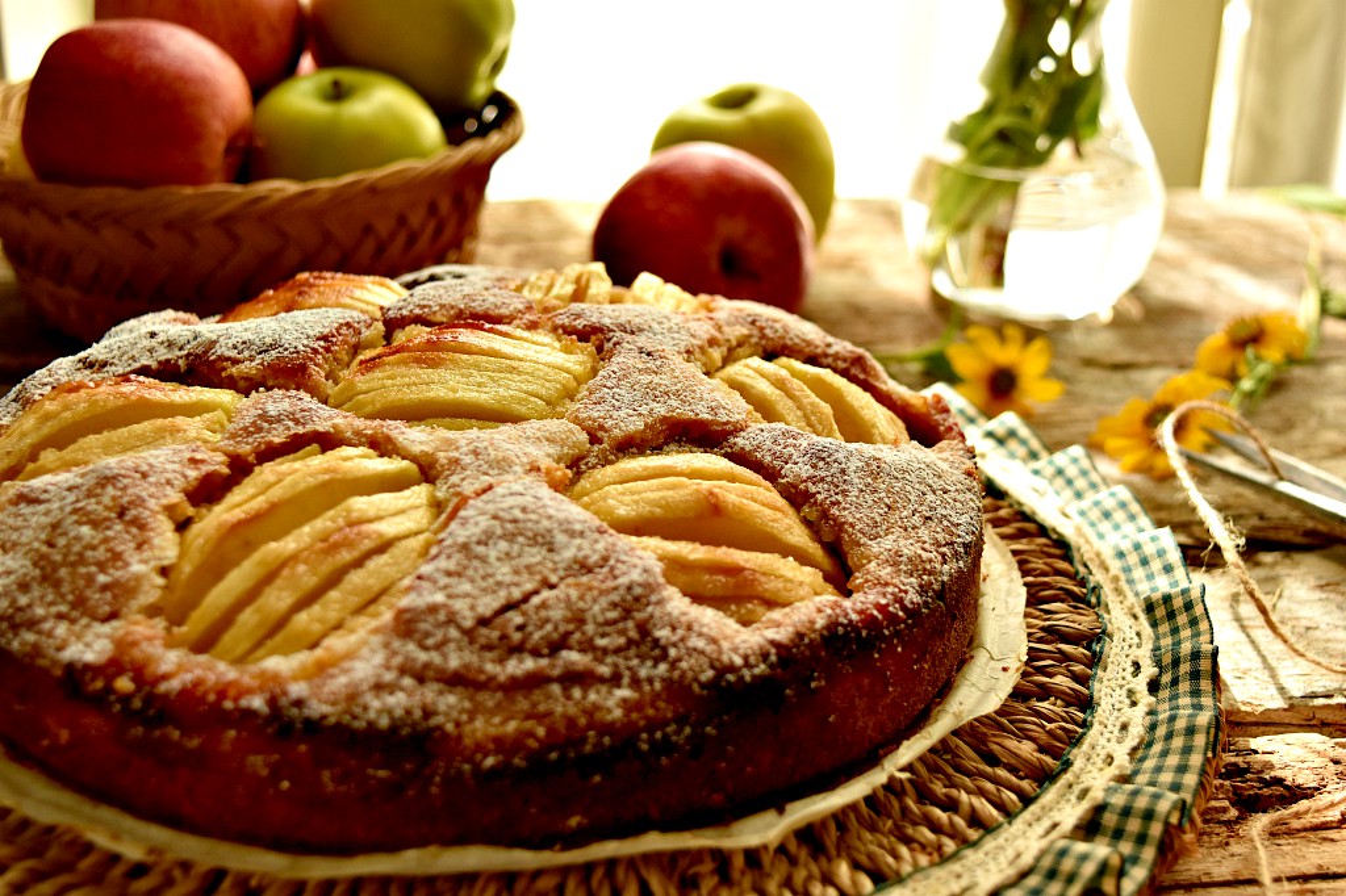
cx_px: 673
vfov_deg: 28.9
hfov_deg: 42.3
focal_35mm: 46
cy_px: 448
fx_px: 1738
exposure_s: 1/500
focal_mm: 31
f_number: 5
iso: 500
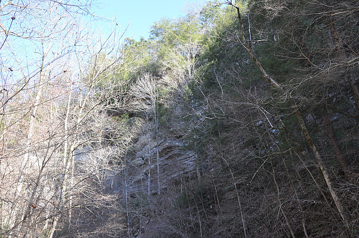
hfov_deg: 51.3
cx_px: 180
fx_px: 373
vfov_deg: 35.4
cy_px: 119
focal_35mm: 38
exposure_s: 1/250
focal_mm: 25
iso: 800
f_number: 8
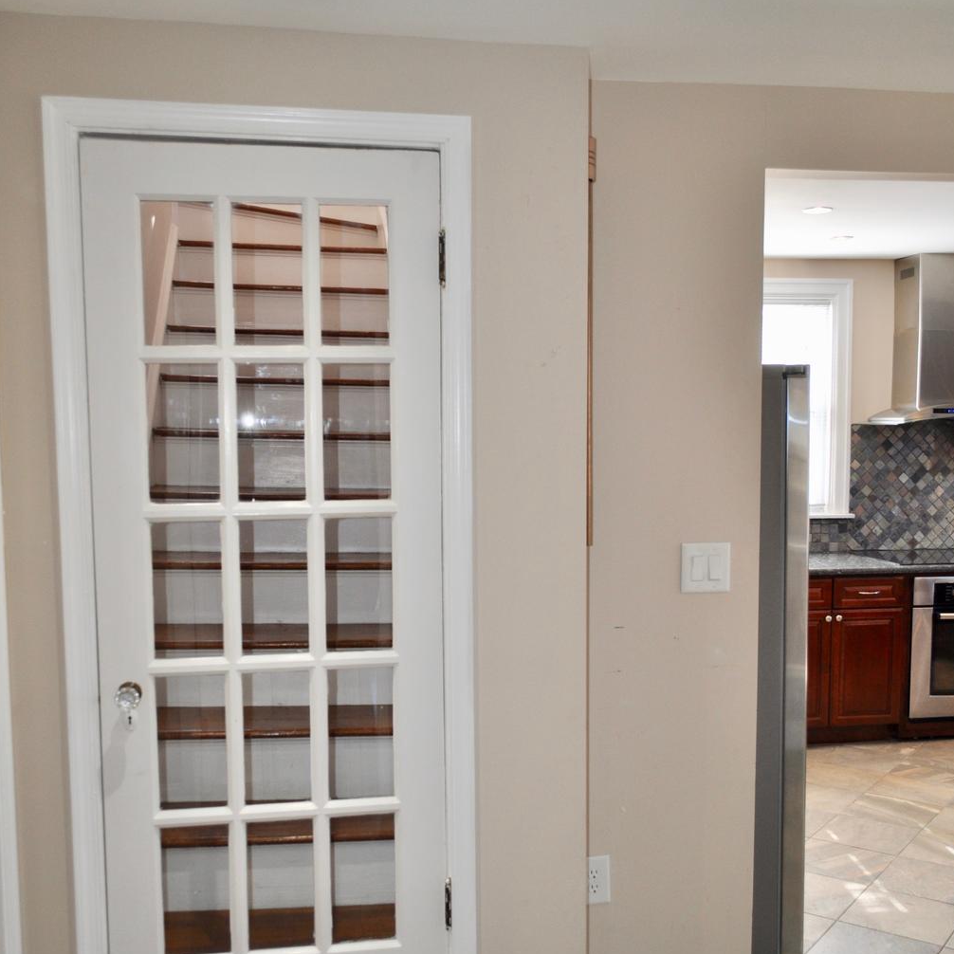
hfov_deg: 47.2
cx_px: 481
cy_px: 541
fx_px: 1091
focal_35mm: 35
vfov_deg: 47.1
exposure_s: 1/125
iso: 400
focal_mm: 18
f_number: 3.5
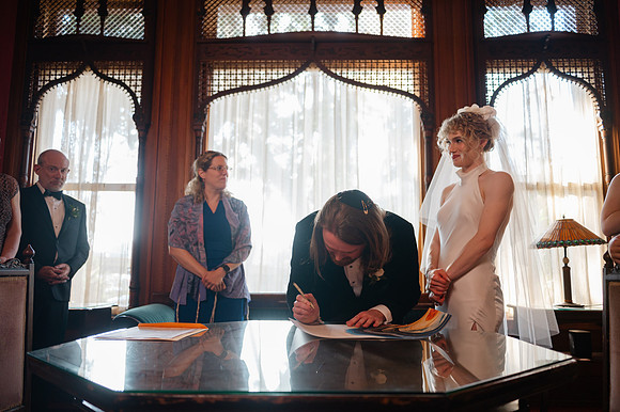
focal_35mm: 28
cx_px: 310
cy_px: 206
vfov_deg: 46.4
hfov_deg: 65.5
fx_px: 482
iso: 320
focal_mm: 28
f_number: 2.8
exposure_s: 1/125
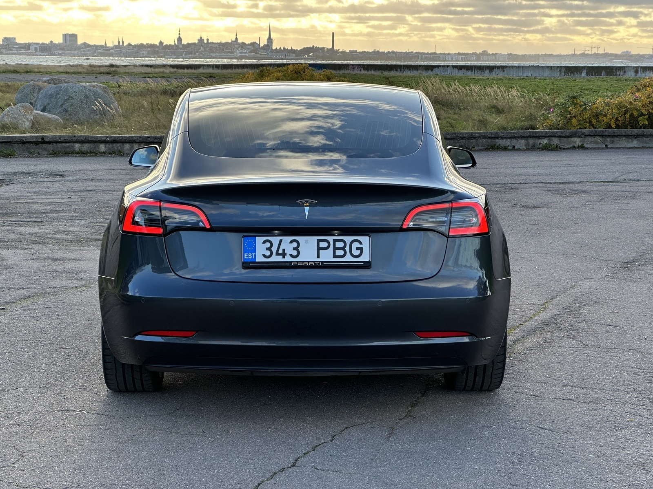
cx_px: 326
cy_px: 244
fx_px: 1453
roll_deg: -1.4
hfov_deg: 25.3
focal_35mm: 77
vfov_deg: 19.1
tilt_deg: -7.0
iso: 32
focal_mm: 9
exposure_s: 1/199
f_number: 2.8
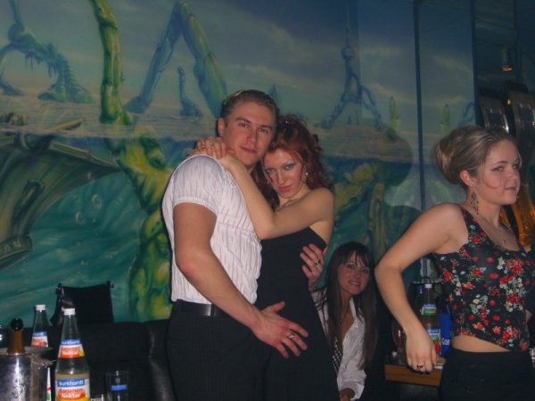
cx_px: 268
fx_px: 881
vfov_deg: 25.7
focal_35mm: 57
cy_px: 200
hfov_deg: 33.8
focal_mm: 11.8
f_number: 3.6
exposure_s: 1/60
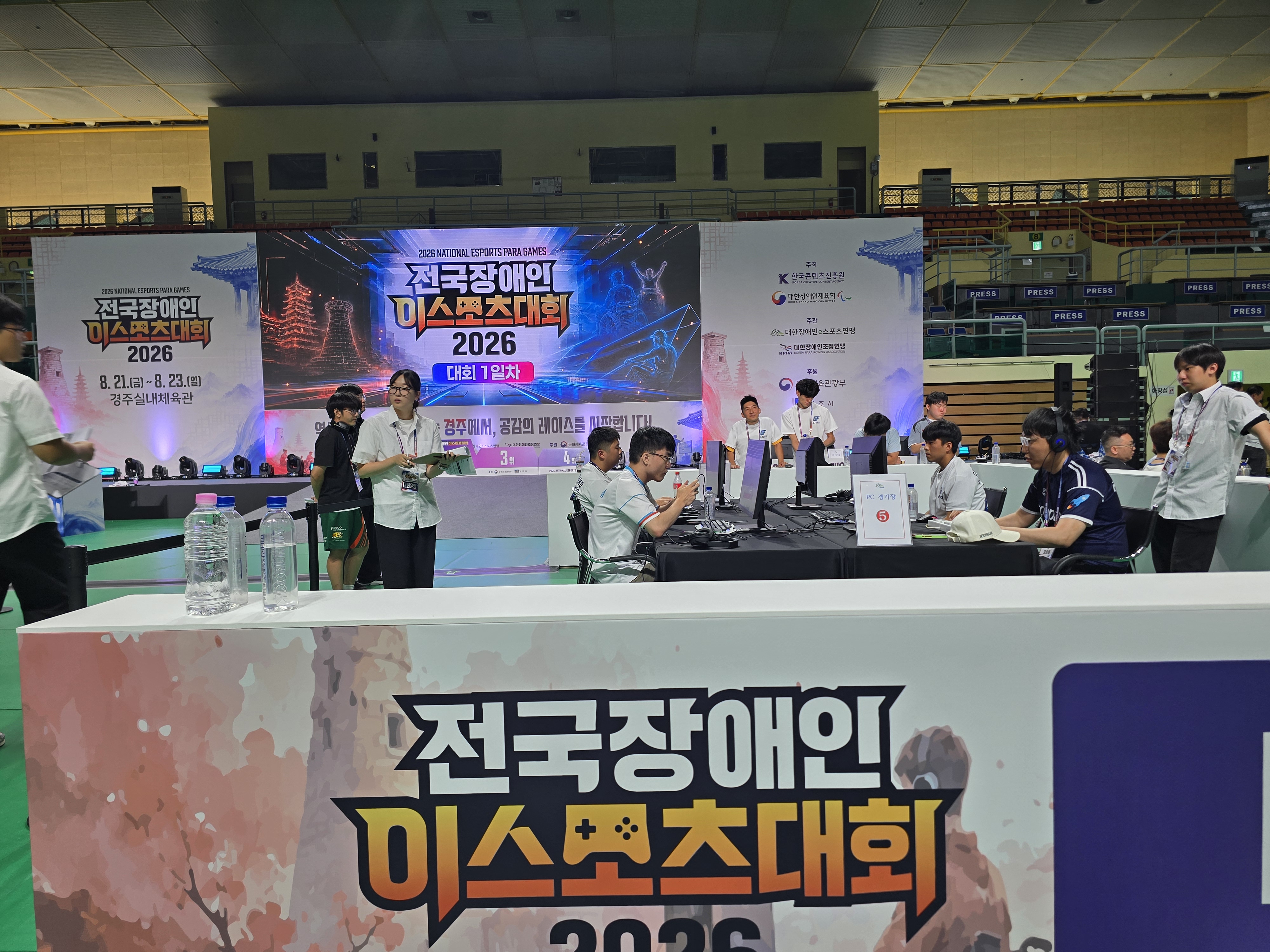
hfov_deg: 73.9
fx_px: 844
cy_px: 476
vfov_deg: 58.9
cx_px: 635
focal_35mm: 23
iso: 20
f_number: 1.7
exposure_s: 1/53.3
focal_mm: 6.3
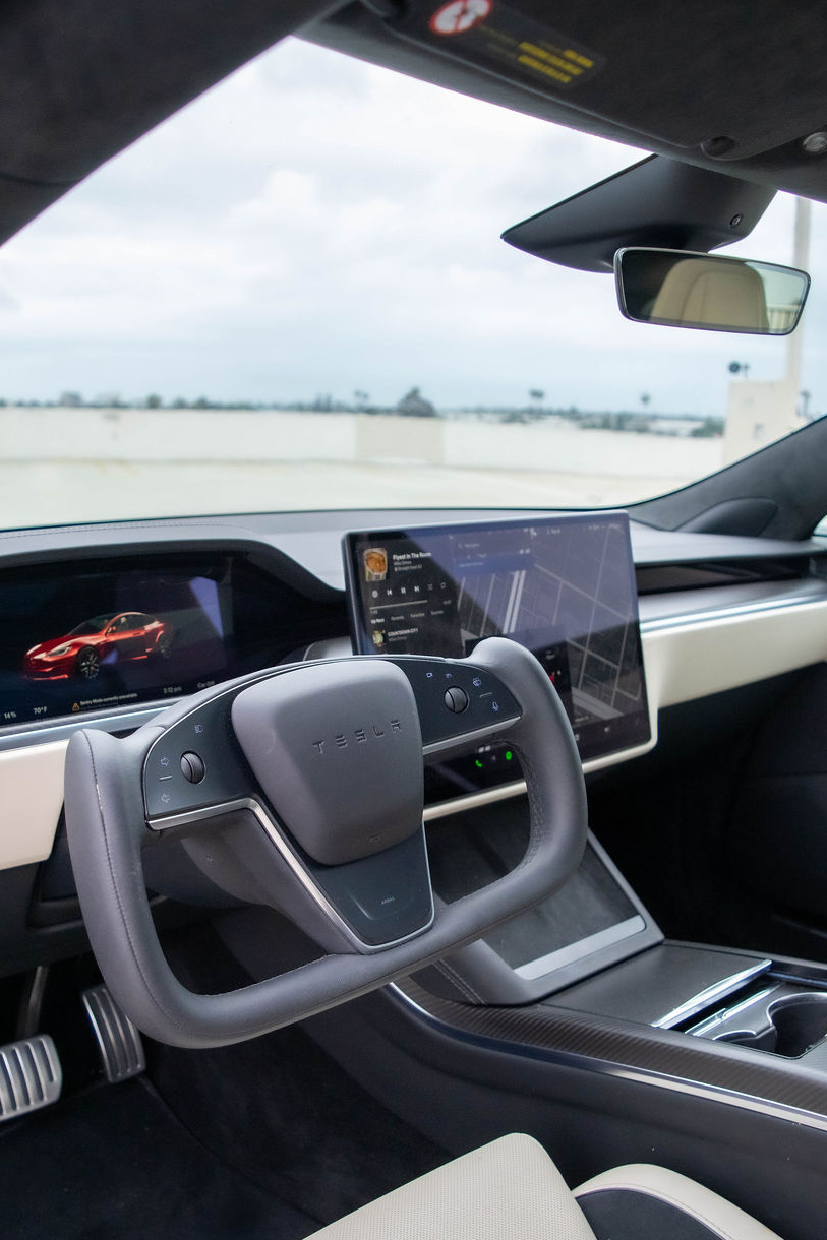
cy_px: 714
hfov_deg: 38.9
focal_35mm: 34
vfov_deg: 55.6
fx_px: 1172
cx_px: 392
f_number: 4
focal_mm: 18
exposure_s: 1/1000
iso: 800
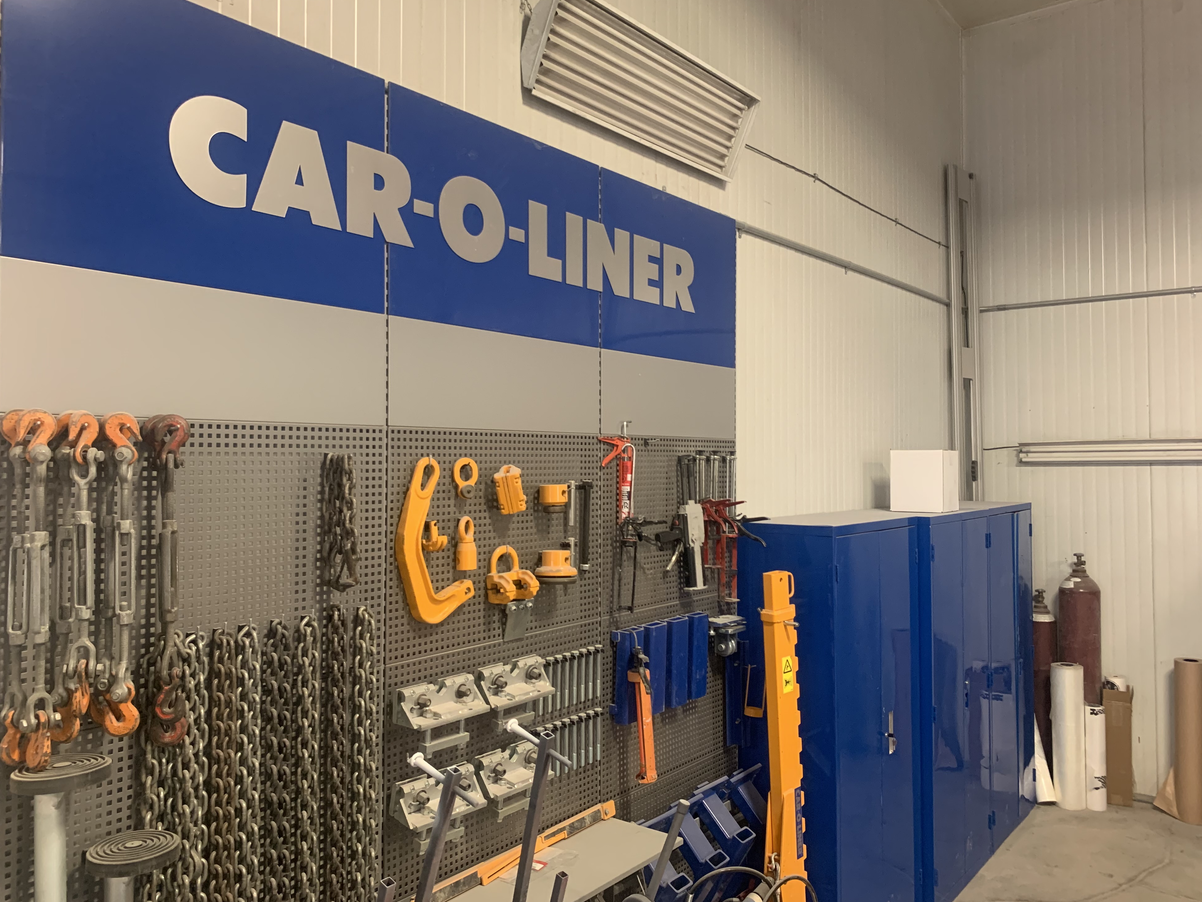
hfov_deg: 65.3
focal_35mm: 27
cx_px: 606
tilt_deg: +3.0
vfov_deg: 51.3
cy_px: 440
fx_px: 938
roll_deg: -0.4
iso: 320
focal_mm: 4.25
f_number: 1.8
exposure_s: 1/40
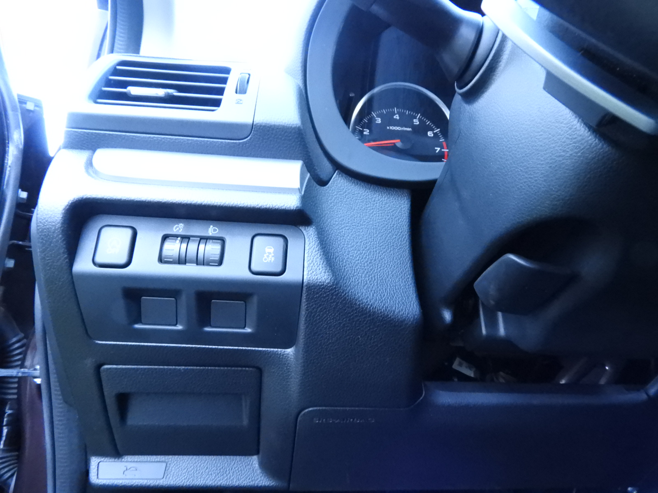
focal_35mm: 24
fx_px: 456
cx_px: 329
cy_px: 246
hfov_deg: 71.6
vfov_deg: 56.8
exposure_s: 1/100
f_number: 3.3
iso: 1600
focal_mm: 4.3
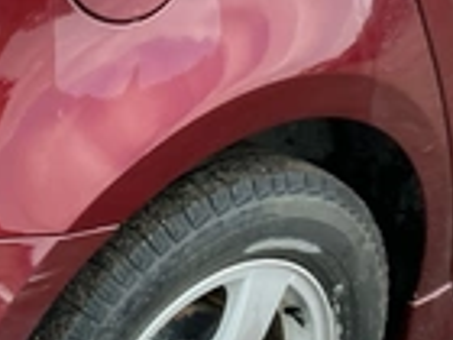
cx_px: -116
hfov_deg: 22.2
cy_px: 327
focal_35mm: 80
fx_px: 1047
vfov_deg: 18.0
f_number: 1.8
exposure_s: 1/127
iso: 16
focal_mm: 3
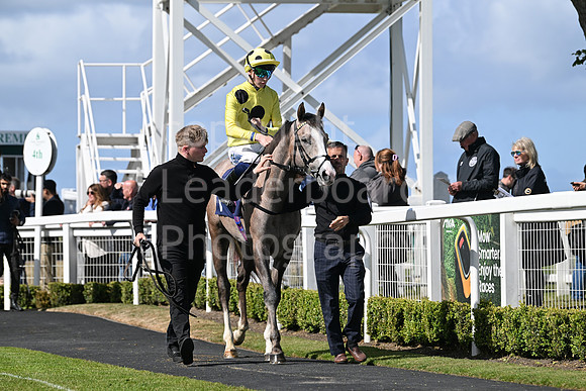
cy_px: 196
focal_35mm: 170
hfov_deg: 12.1
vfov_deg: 8.1
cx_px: 293
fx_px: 2768
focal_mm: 170
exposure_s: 1/3200
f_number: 5.6
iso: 400
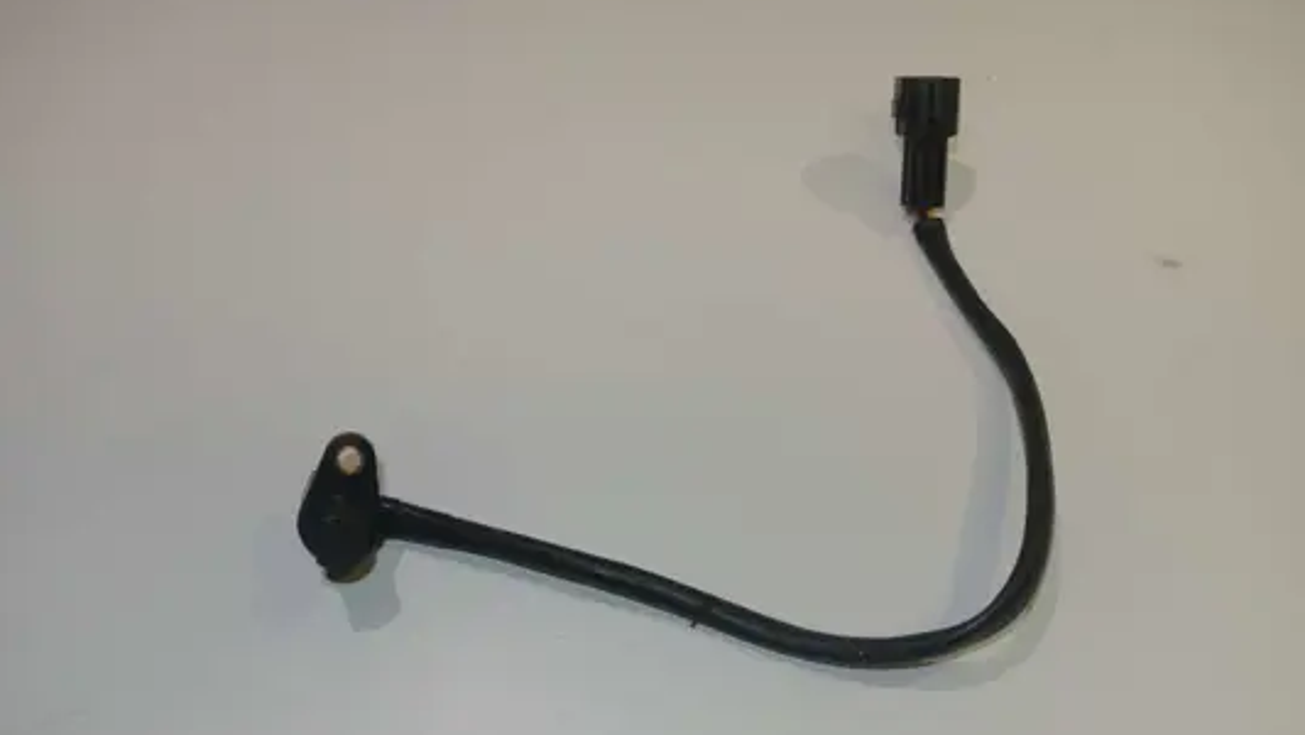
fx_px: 1246
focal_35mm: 36
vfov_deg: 32.8
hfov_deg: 55.3
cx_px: 656
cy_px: 426
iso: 200
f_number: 5
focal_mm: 12.7
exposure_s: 1/60
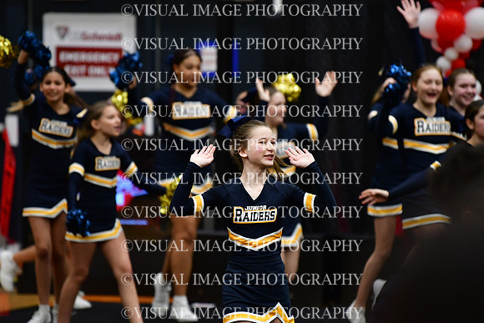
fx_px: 4034
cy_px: 162
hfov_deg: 6.9
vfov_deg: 4.6
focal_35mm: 300
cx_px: 242
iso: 4000
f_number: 2.8
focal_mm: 200
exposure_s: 1/800
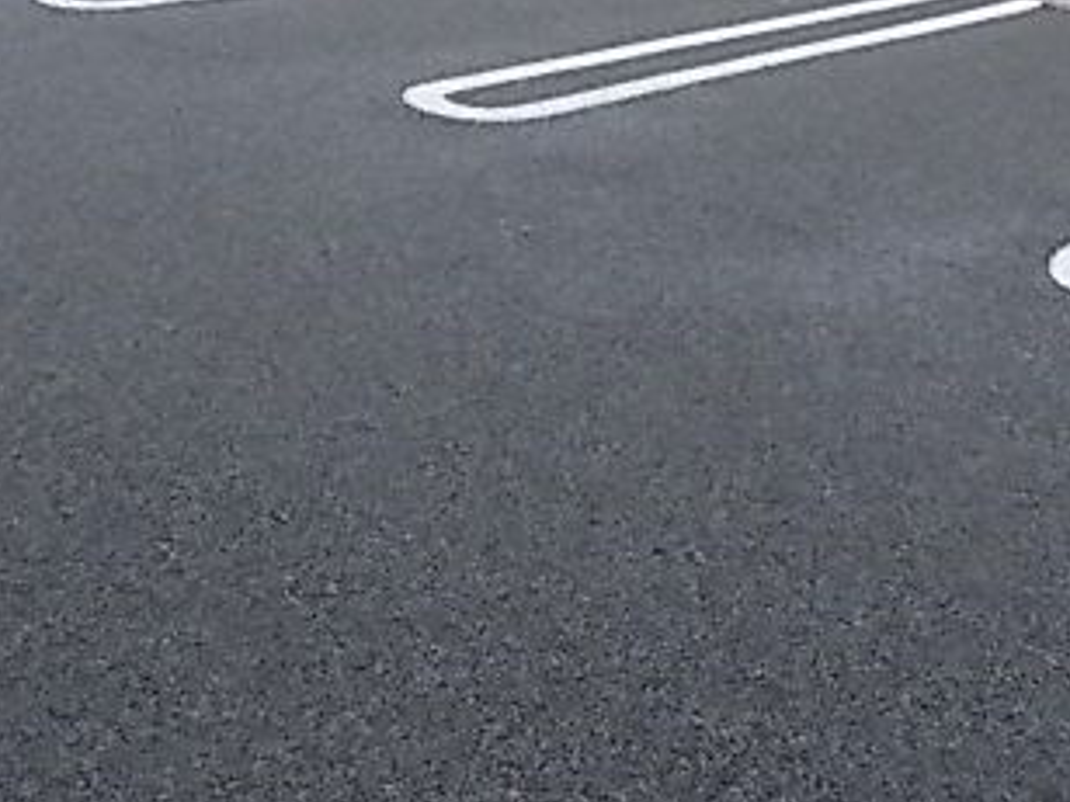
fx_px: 1669
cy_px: 52
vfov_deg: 26.0
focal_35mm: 54
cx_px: 528
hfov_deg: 35.5
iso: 80
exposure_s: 1/500
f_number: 3.2
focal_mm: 4.6
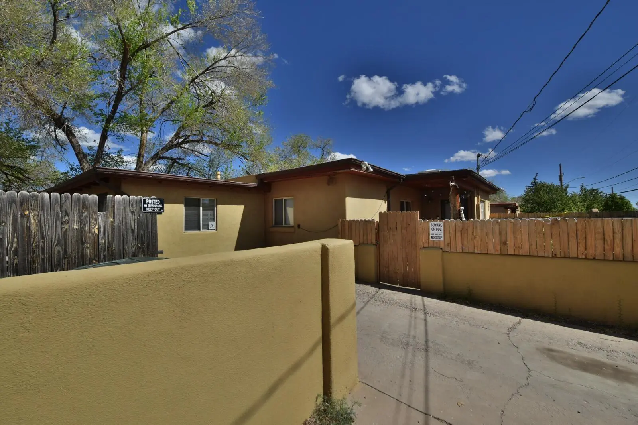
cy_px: 212
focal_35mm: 15
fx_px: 266
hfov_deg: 100.4
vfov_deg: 77.3
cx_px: 319
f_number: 10
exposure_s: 1/400
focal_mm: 10
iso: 100
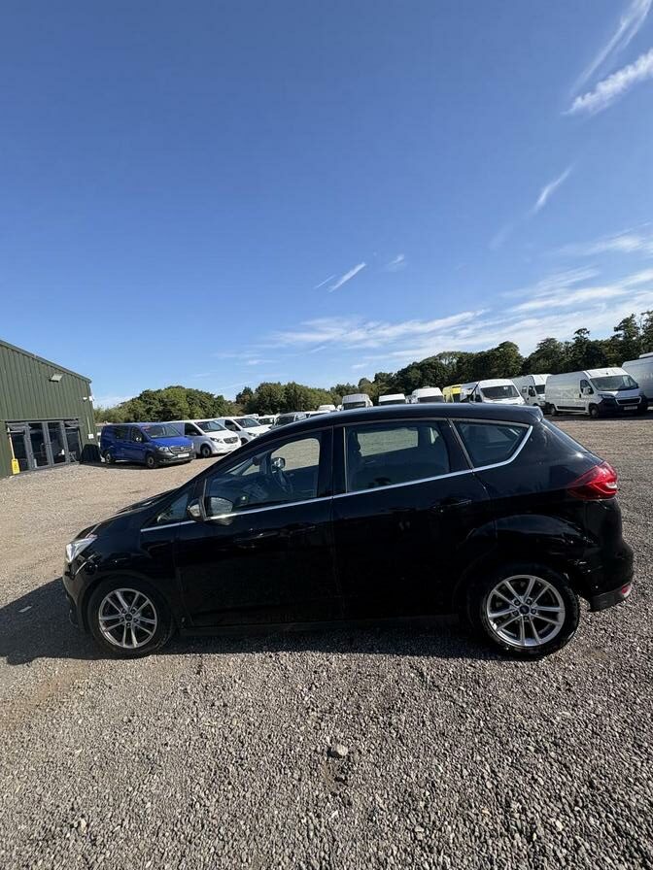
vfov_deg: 102.1
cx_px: 326
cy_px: 435
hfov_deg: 85.7
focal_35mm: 14
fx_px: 352
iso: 40
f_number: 2.2
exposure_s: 1/1217
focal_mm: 2.22
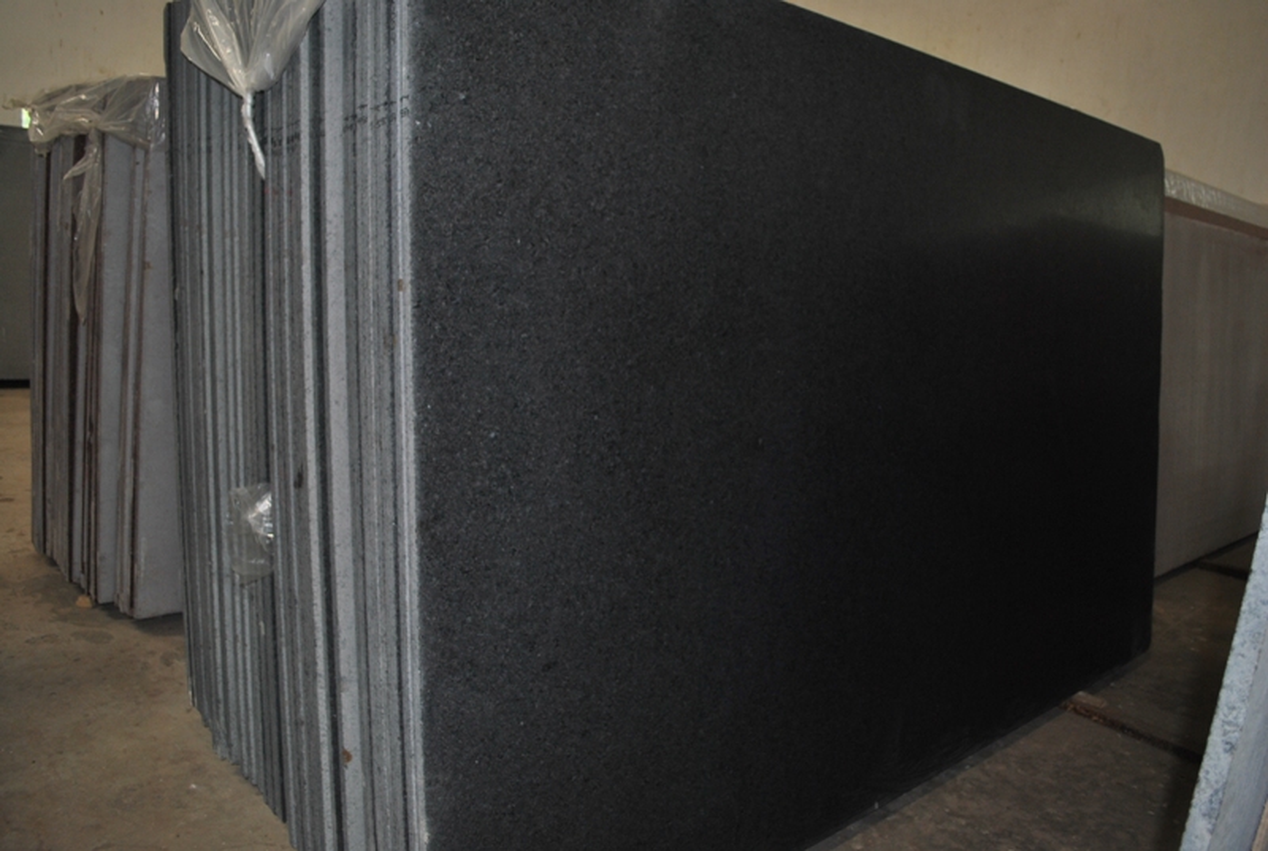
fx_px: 953
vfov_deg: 48.1
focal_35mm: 27
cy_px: 426
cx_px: 634
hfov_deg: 67.3
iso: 200
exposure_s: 1/60
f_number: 3.5
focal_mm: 18
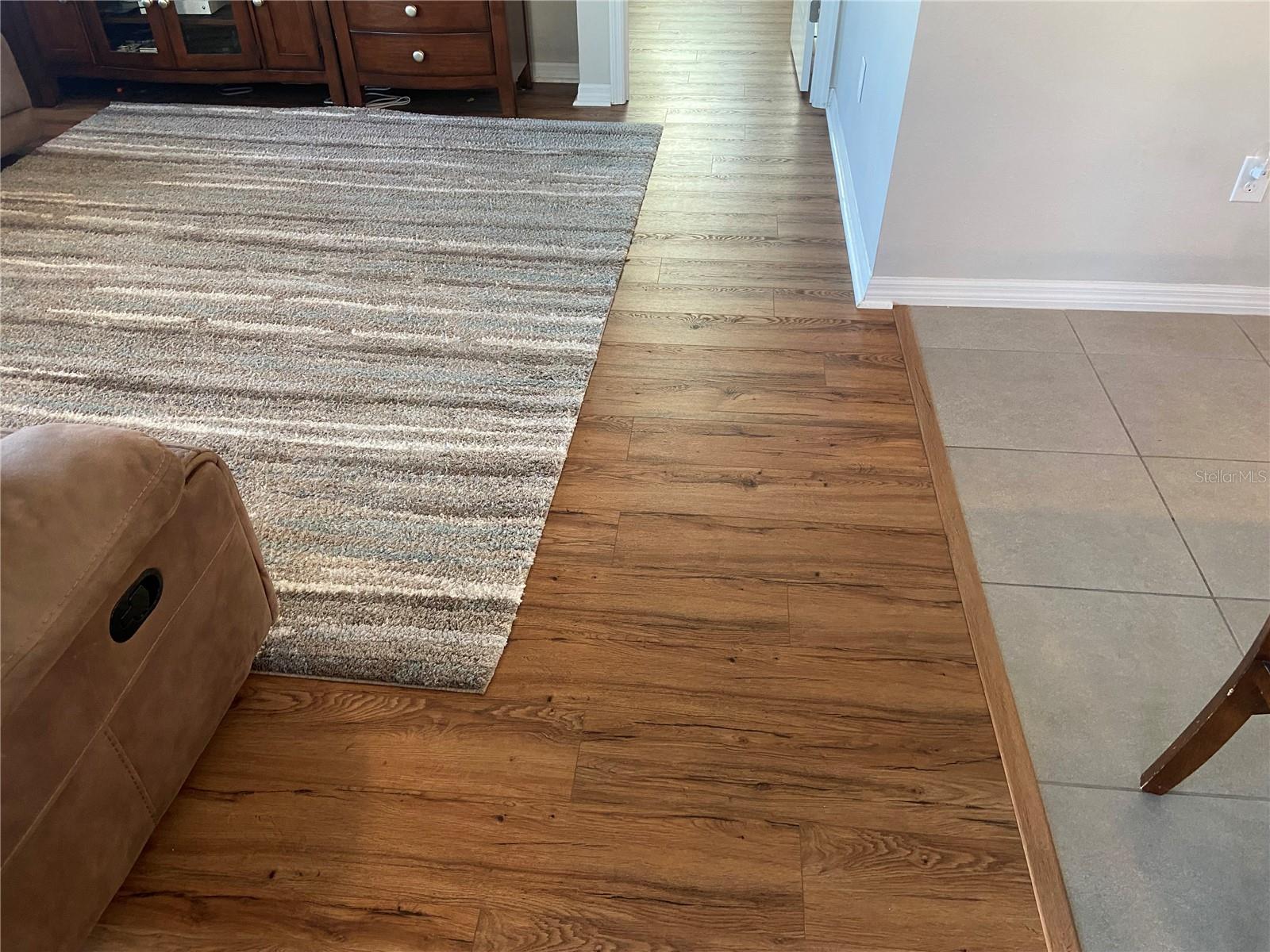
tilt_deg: -40.7
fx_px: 954
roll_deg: +0.2
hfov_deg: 67.3
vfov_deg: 53.1
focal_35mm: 26
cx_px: 635
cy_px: 476
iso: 250
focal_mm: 4.25
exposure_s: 1/60
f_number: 1.8
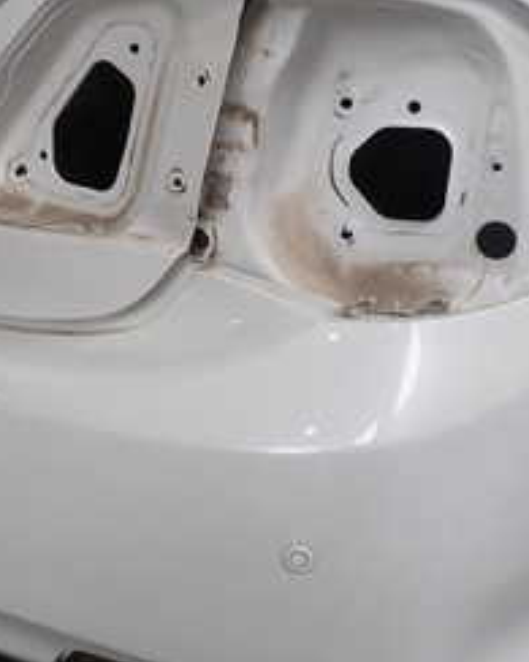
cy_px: 347
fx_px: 1175
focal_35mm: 60
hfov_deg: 25.0
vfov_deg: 31.5
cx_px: 106
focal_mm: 4.5
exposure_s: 1/100
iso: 100
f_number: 2.8
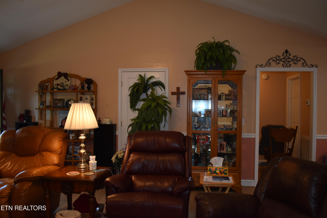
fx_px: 272
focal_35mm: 30
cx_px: 164
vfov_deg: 43.6
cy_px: 109
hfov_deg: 61.9
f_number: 3.8
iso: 800
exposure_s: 1/160
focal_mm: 20
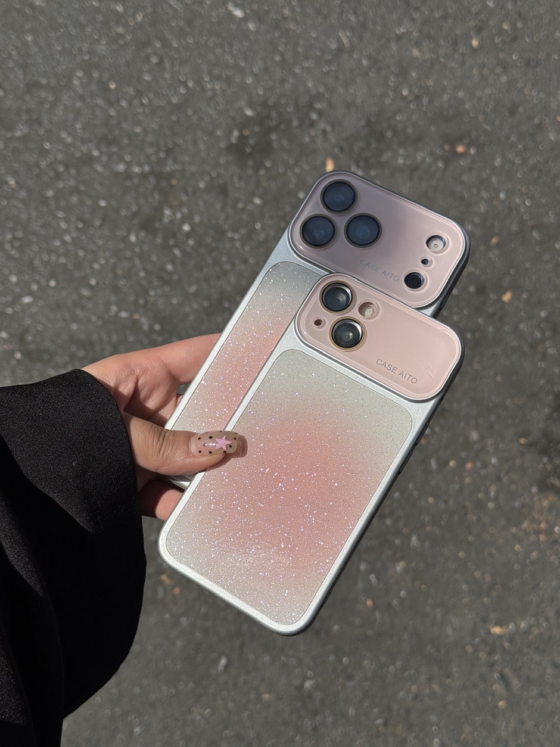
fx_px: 1057
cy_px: 373
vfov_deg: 38.9
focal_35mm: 49
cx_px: 278
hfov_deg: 29.7
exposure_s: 1/11364
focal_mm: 6.76
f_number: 1.78
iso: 64
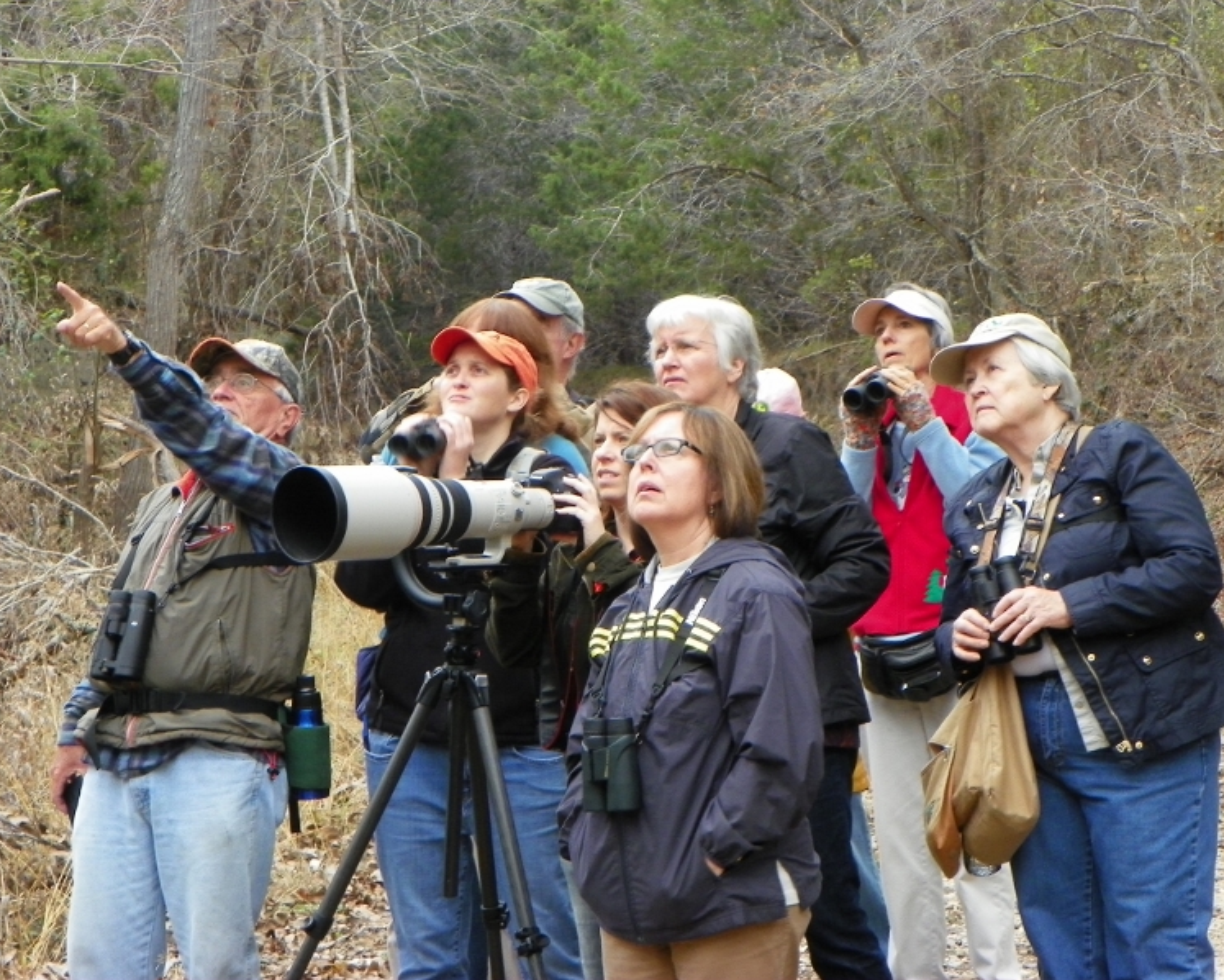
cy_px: 490
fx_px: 4203
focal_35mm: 116
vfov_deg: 13.3
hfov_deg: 16.6
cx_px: 624
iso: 200
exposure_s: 1/30
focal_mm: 19.7
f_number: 5.6
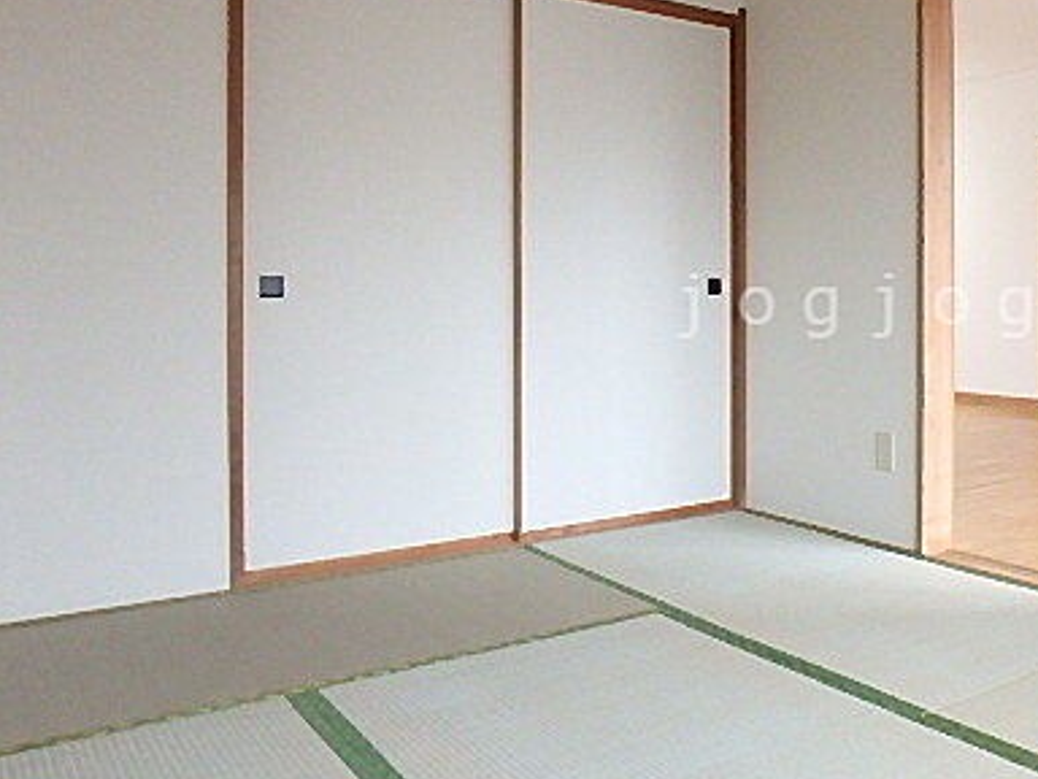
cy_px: 306
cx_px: 862
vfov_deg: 40.5
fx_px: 1050
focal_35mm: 35
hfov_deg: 48.9
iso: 800
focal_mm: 3.7
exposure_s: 1/10
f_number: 3.5
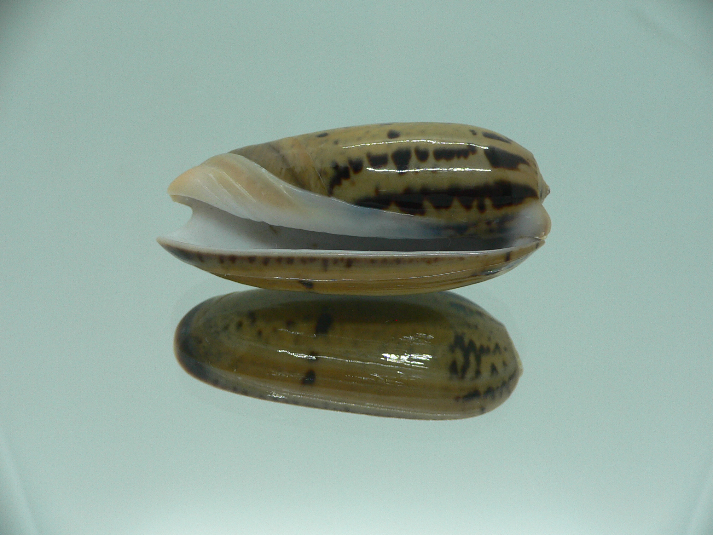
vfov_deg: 40.7
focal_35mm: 35
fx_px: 721
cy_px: 268
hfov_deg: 52.6
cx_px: 356
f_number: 2.8
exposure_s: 1/60
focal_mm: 4.6
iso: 100
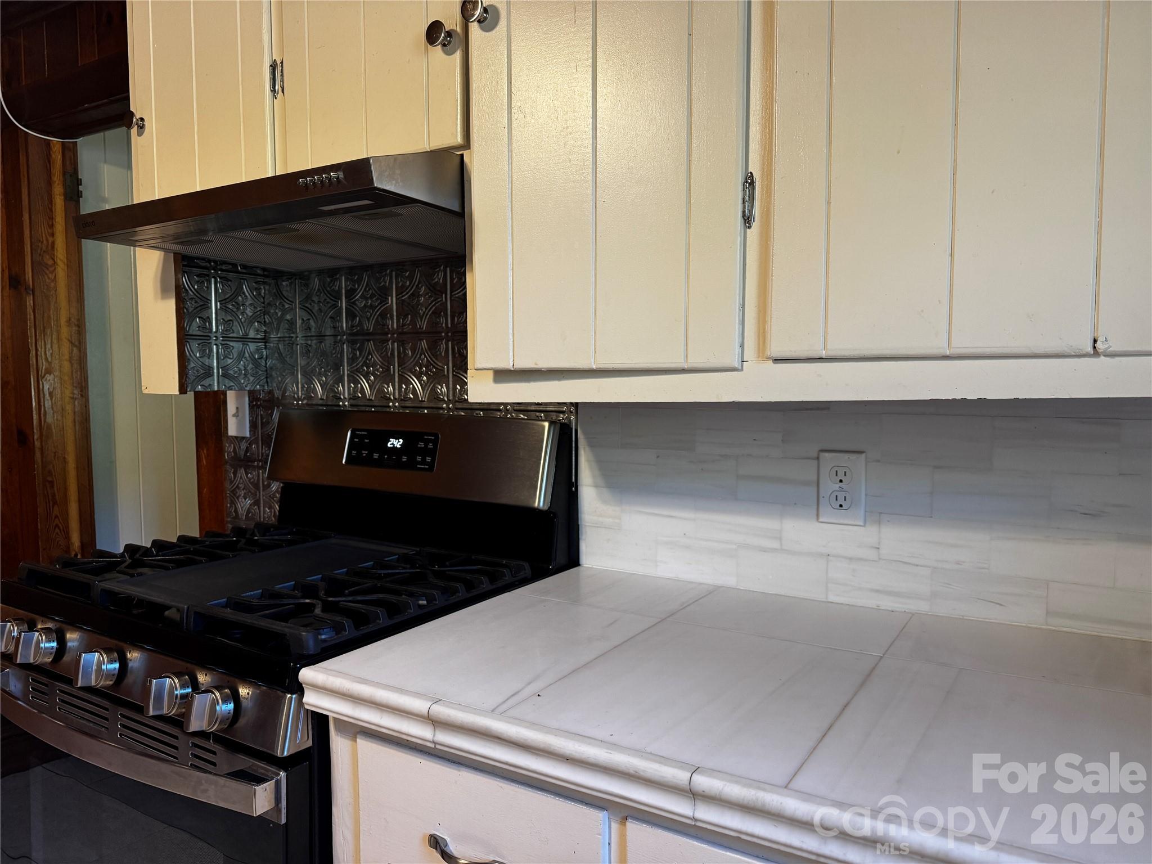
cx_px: 576
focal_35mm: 24
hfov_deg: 71.6
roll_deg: +0.3
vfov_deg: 56.8
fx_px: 799
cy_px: 432
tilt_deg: -4.2
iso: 200
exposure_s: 1/60
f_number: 1.78
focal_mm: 6.76
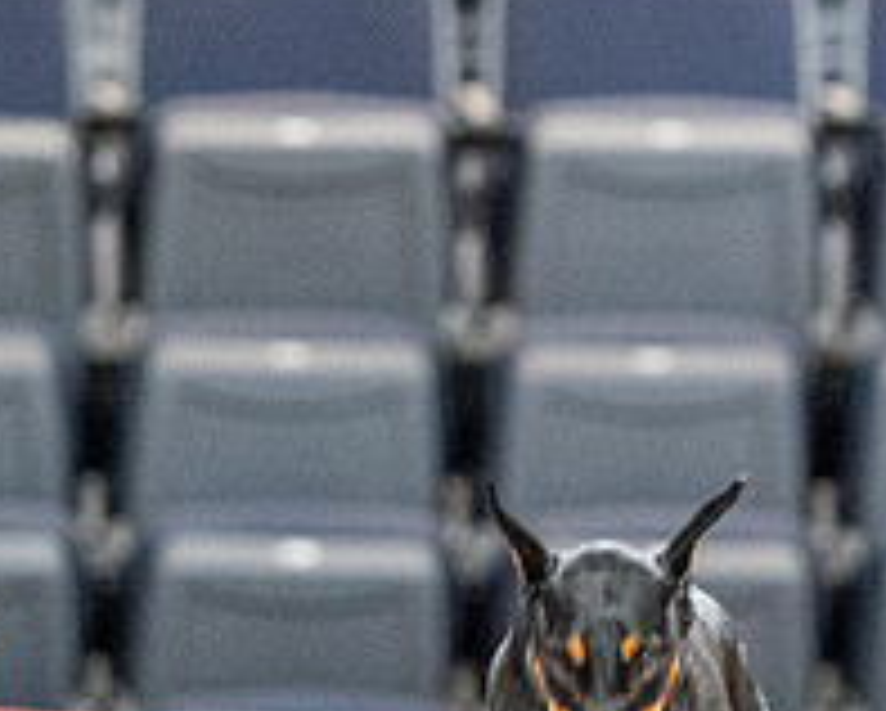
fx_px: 23308
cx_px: 523
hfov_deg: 2.2
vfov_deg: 1.7
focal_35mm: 888
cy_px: 266
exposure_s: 1/250
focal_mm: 189
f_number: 2.8
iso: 10000
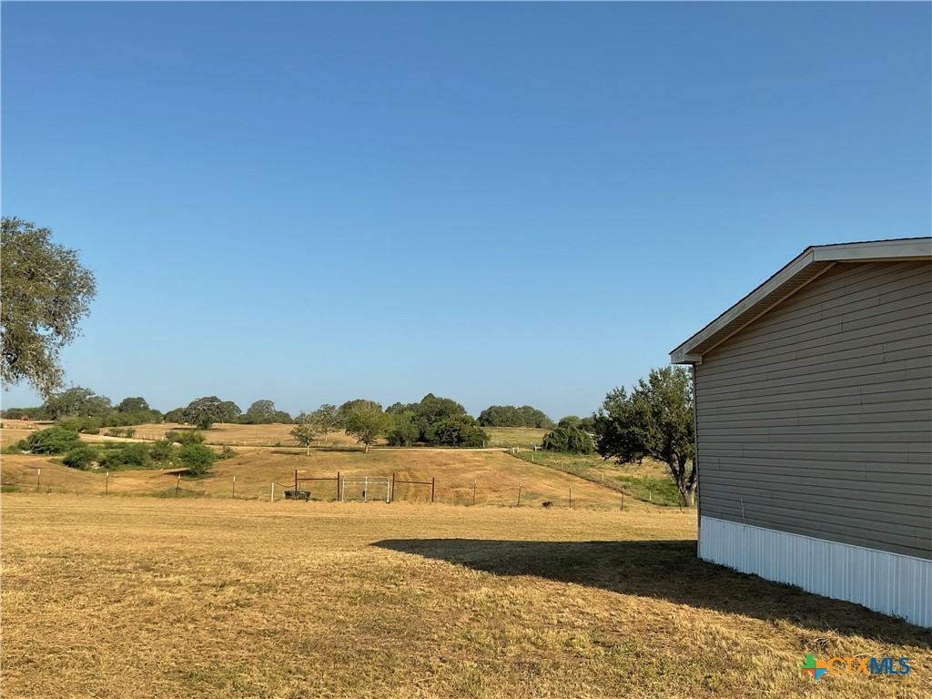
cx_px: 466
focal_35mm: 29
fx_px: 781
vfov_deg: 48.2
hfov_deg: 61.7
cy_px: 350
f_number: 1.8
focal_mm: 3
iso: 16
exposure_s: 1/1912
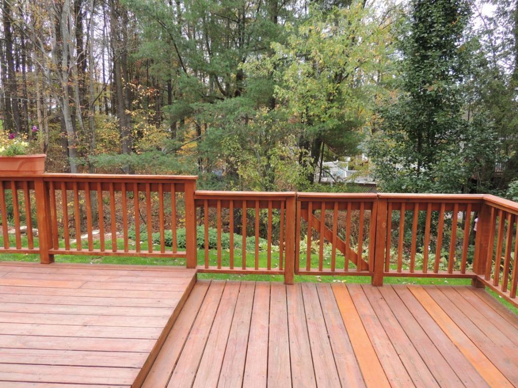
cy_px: 194
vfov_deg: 56.8
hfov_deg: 71.6
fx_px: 359
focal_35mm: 24
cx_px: 259
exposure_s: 1/125
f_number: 3
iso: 100
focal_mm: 4.3
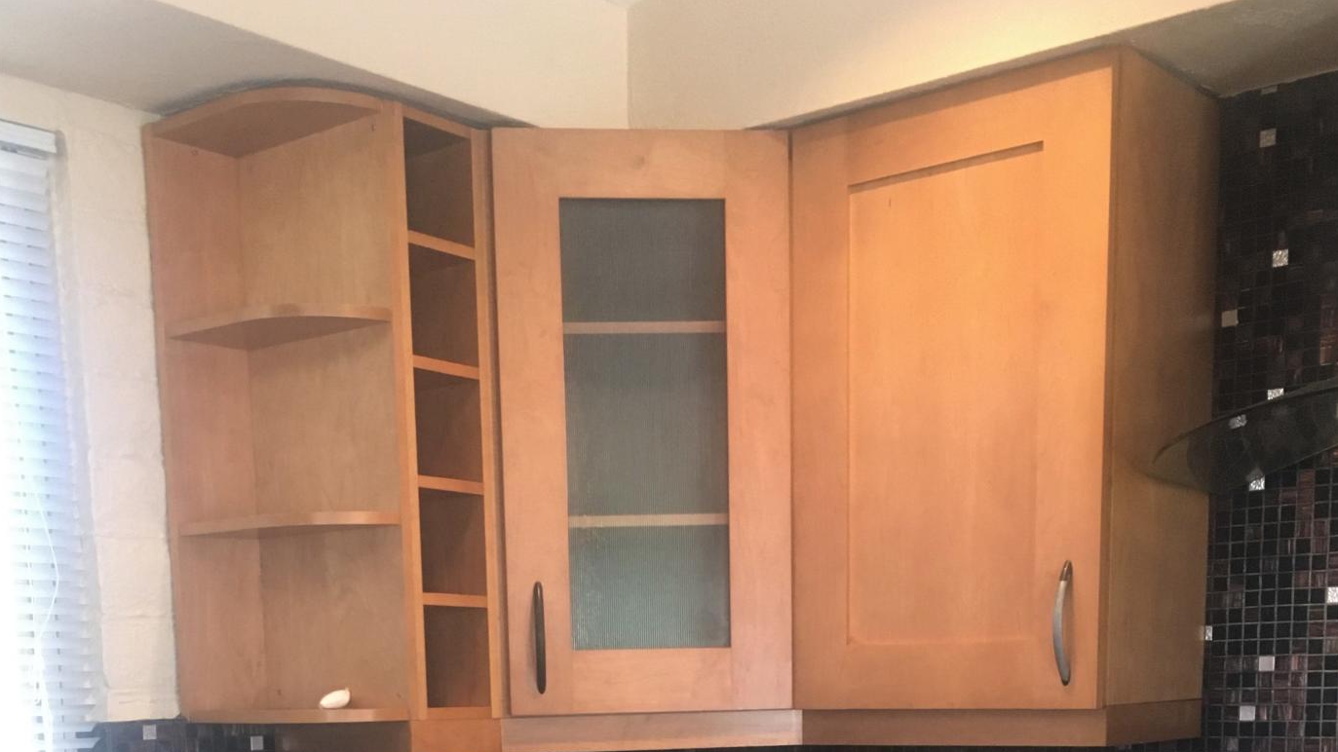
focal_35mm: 46
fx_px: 1632
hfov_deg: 44.6
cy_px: 926
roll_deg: +1.7
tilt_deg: -10.1
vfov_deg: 23.5
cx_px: 662
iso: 160
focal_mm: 4.15
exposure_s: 1/30
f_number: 2.2
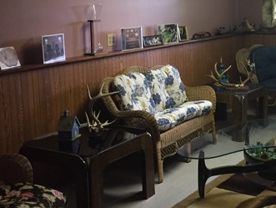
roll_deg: +0.6
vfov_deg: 25.9
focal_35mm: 56
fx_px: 447
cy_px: 56
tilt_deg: -6.8
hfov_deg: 33.3
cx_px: 223
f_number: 2.2
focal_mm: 4.15
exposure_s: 1/30
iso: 200
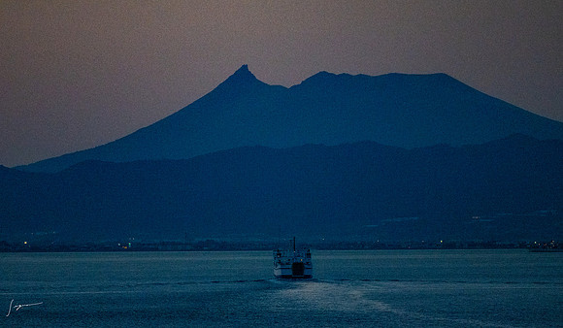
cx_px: 262
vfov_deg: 2.7
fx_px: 7053
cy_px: 204
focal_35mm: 468
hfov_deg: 4.6
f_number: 5.6
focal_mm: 400
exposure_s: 1/800
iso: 12800
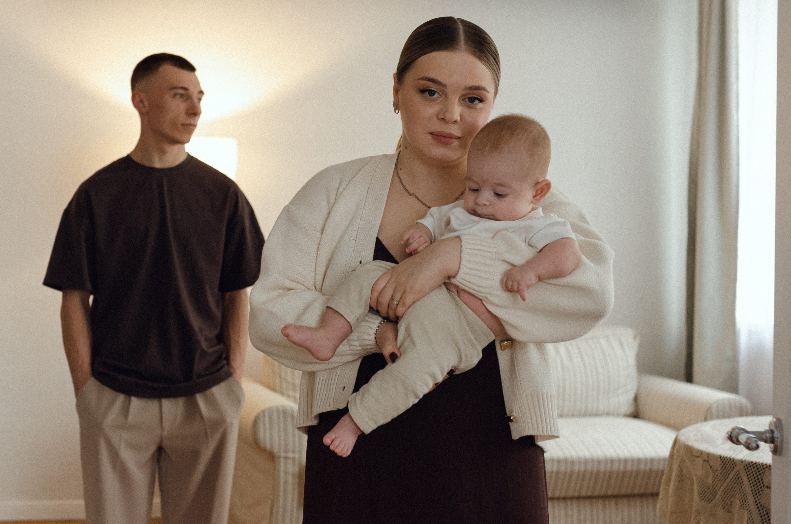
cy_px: 221
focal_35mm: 62
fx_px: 1352
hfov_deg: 32.5
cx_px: 329
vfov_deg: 21.9
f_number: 3.2
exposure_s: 1/200
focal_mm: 35
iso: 2000
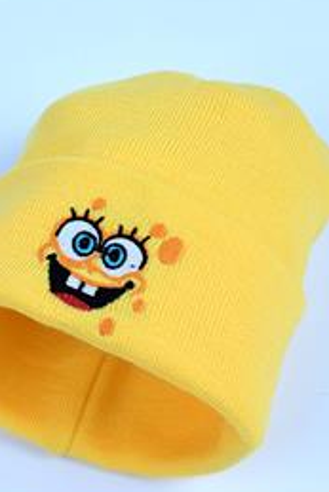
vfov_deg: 23.9
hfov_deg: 16.0
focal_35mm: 85
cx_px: 99
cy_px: 247
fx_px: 1164
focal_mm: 49
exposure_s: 1/125
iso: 320
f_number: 11
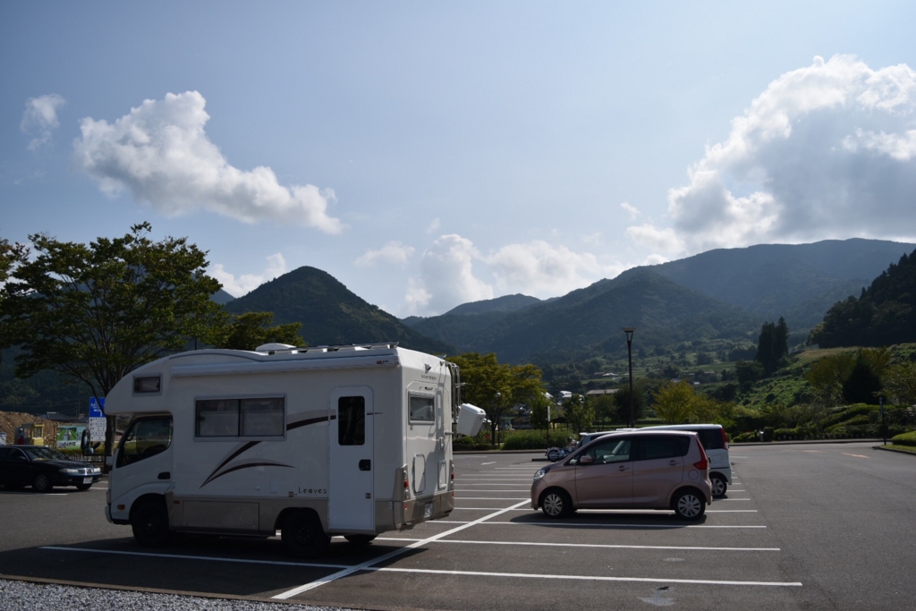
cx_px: 458
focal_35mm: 30
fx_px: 763
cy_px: 306
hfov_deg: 61.9
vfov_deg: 43.6
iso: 100
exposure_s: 1/3200
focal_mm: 20
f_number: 4.5
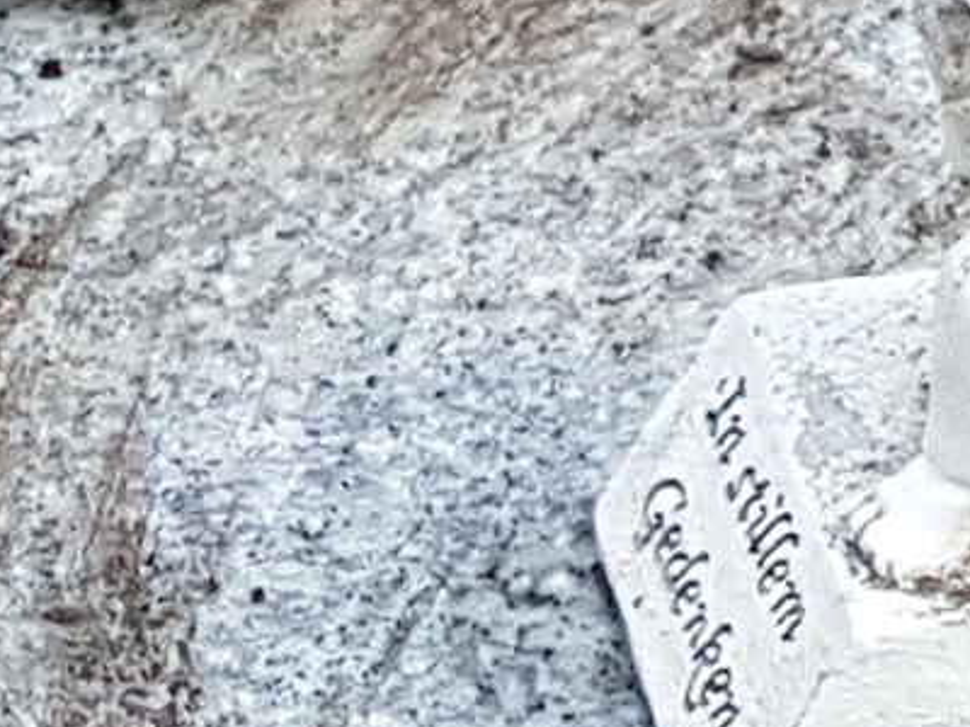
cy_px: 298
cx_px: -29
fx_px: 2914
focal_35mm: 104
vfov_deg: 14.2
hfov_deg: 18.4
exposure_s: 1/127
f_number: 1.7
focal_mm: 4.2
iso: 40
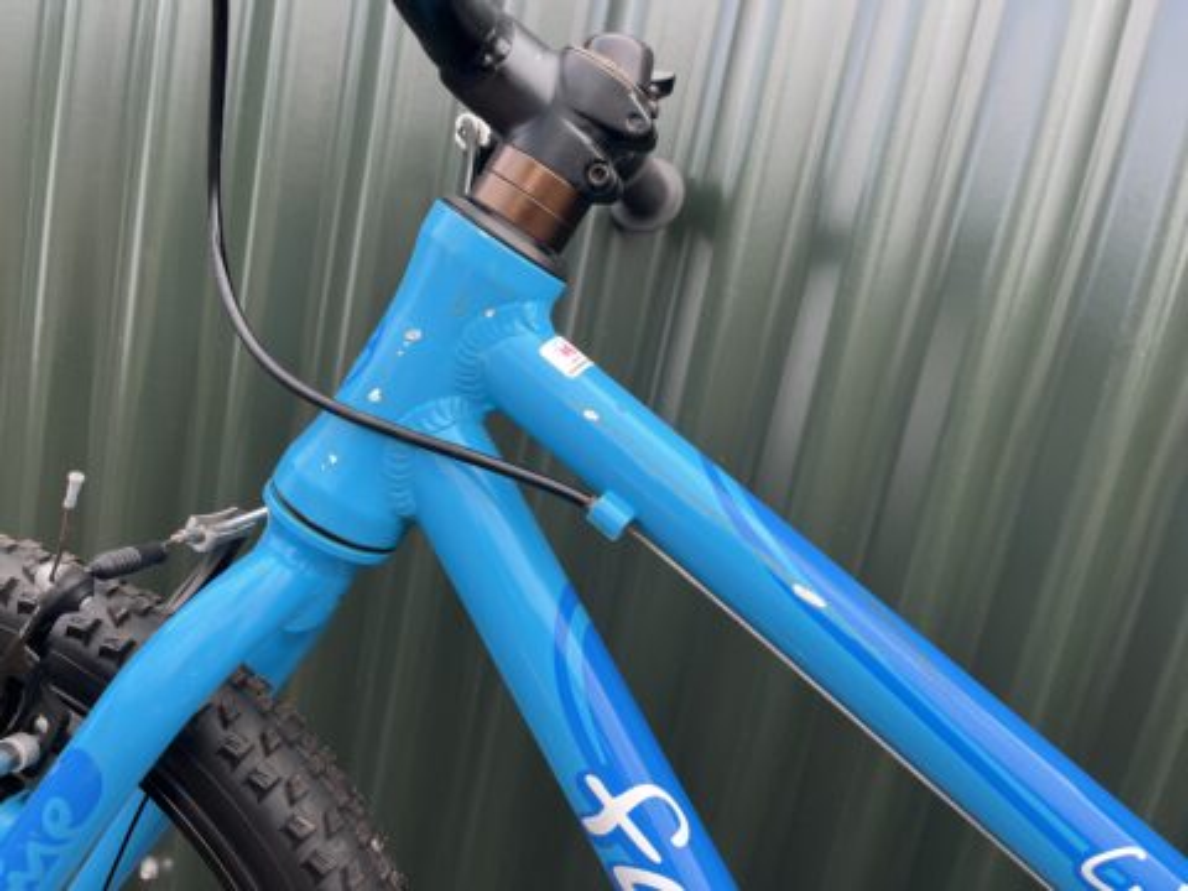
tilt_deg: -11.5
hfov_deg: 67.3
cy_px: 446
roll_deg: -12.2
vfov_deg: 53.1
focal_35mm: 26
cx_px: 594
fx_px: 892
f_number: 1.6
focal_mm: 5.1
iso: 50
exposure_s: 1/537
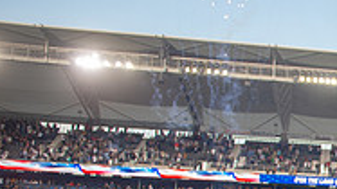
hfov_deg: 22.2
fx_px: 697
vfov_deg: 14.8
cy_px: 248
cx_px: 514
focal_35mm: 78
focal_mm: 24
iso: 400
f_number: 2.8
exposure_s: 1/1250
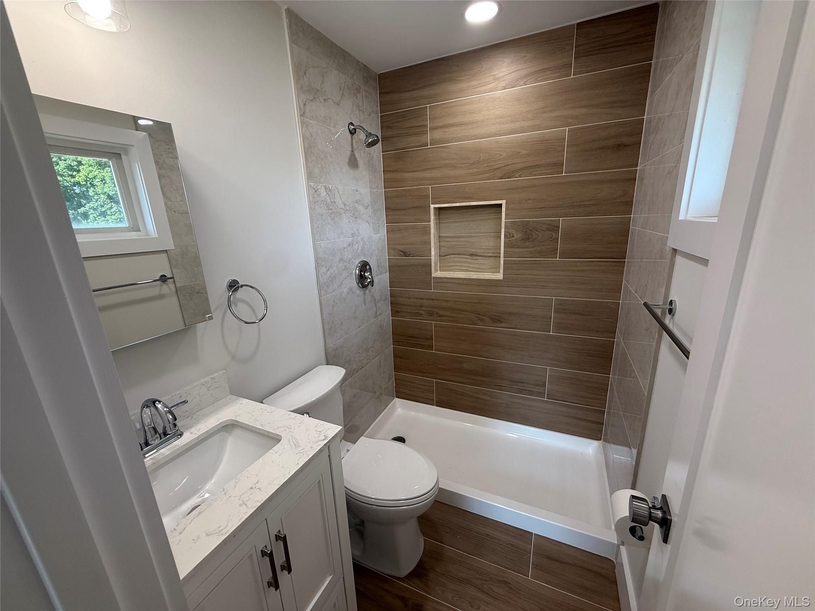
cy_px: 306
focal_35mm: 14
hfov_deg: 102.1
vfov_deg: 85.7
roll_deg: +2.0
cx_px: 408
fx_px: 330
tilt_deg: -15.9
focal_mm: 2.22
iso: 100
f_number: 2.2
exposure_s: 1/120
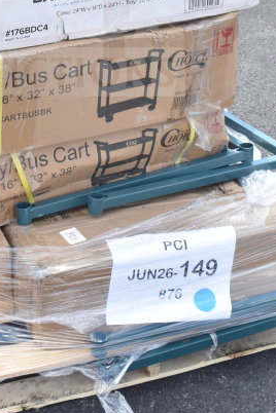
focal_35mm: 82
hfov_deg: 16.6
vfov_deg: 23.8
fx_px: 943
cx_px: 69
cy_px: 15
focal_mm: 24
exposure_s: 1/160
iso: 200
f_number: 6.3
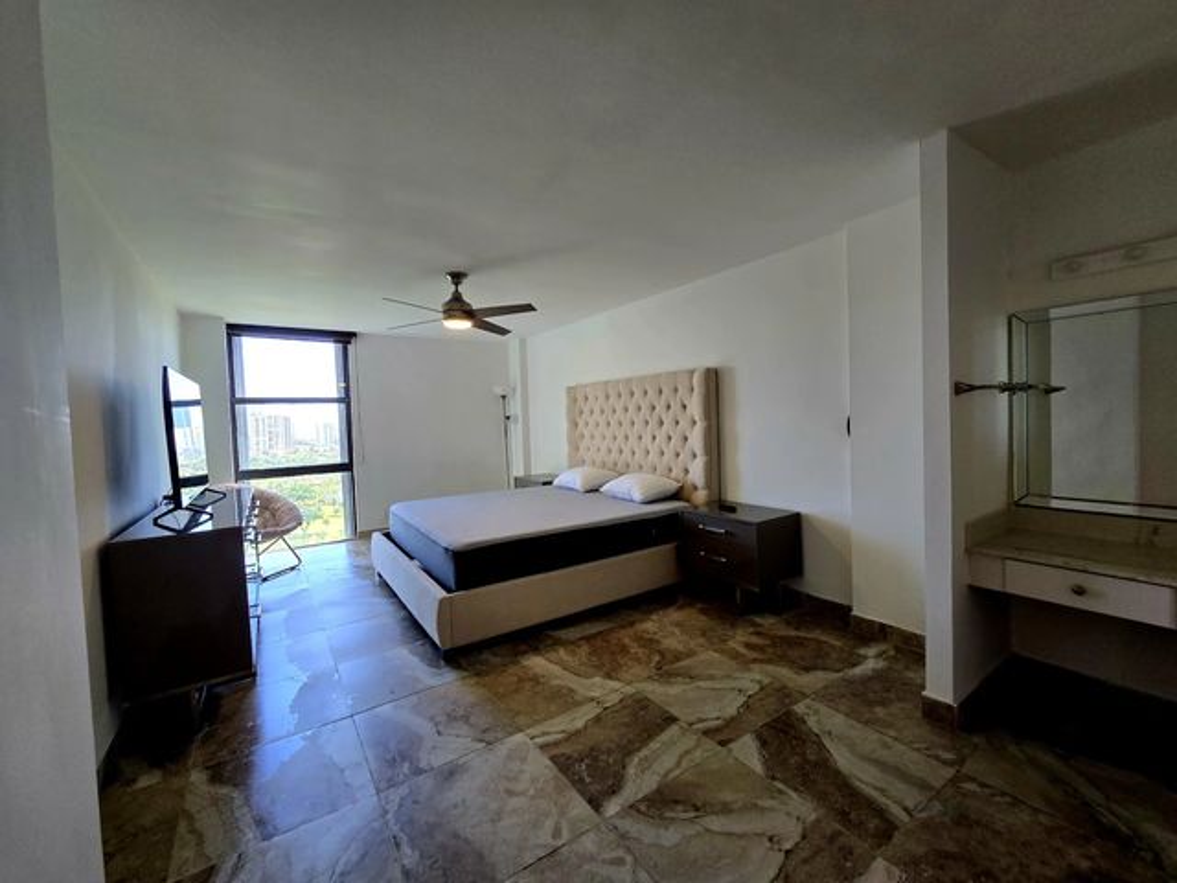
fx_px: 442
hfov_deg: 106.2
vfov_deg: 89.9
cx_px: 588
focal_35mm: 13
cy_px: 442
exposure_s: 1/60.2
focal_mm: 2.2
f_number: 2.2
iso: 64
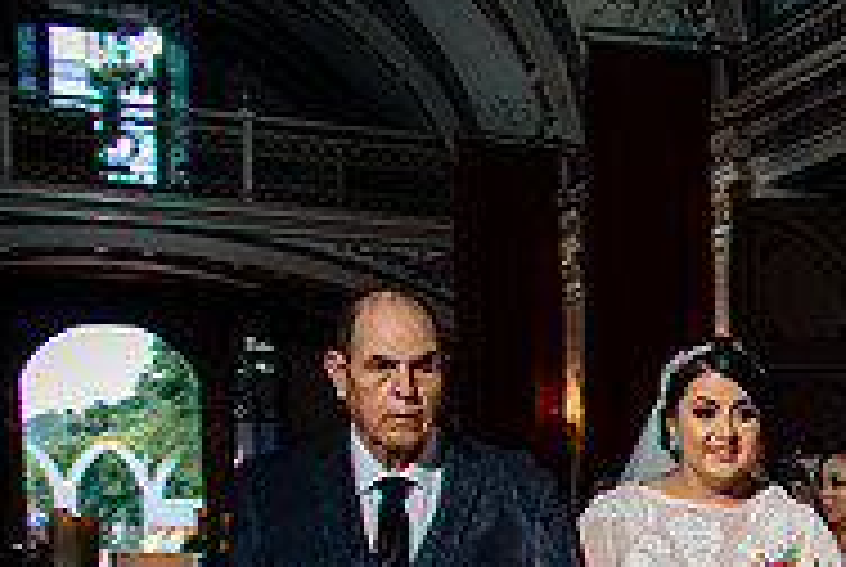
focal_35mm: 74
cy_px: 677
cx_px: 1251
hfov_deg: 22.6
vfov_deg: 17.6
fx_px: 1742
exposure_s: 1/160
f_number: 5.6
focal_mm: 24
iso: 1600
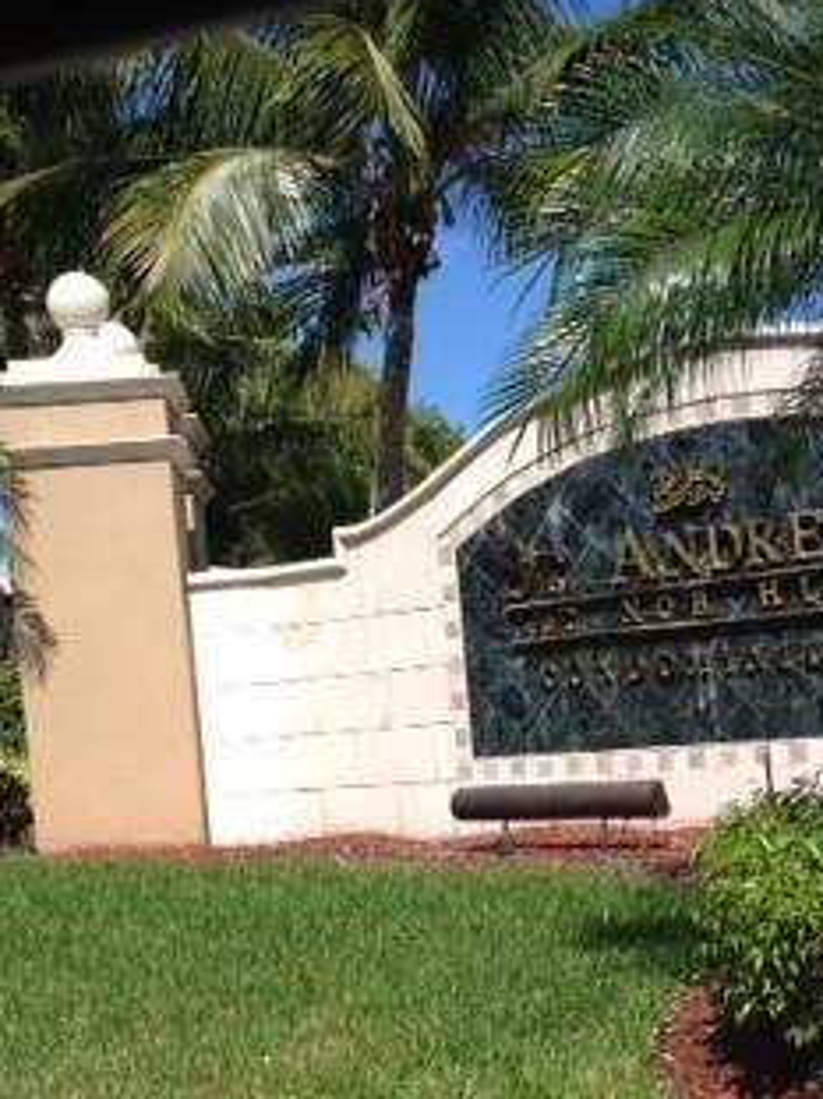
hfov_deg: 20.4
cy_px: 760
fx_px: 2284
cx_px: 505
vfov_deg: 26.8
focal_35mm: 72
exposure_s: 1/2208
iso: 50
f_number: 2.4
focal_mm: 4.28
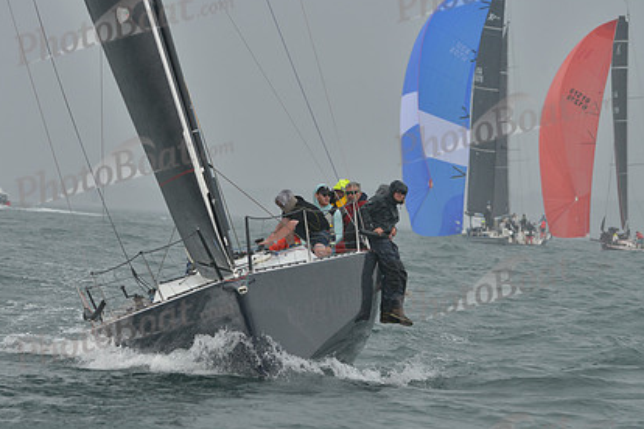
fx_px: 5509
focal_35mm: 308
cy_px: 228
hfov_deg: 6.7
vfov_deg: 4.5
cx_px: 316
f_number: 5.6
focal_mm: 220
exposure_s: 1/800
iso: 280
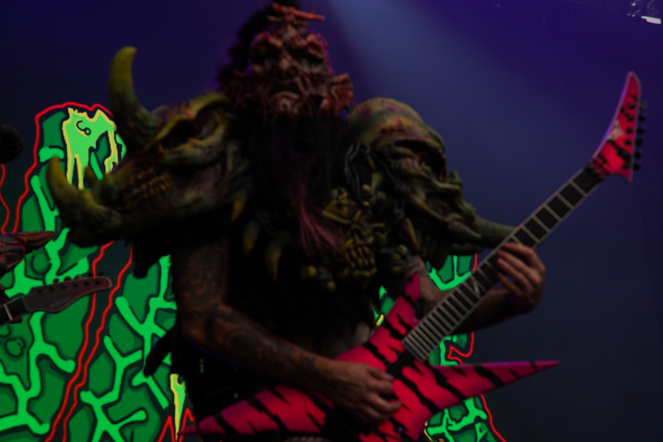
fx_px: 1934
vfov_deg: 13.0
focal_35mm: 105
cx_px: 332
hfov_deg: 19.5
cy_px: 221
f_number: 6.3
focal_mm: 105
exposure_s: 1/100
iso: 100
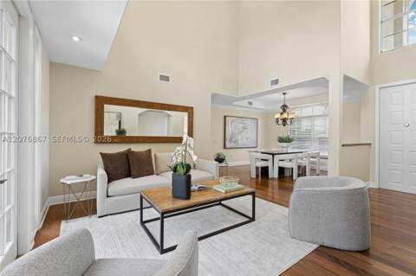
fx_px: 185
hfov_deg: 96.8
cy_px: 138
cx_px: 208
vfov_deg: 73.6
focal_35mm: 16
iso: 100
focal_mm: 16
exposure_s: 1/3
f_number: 11
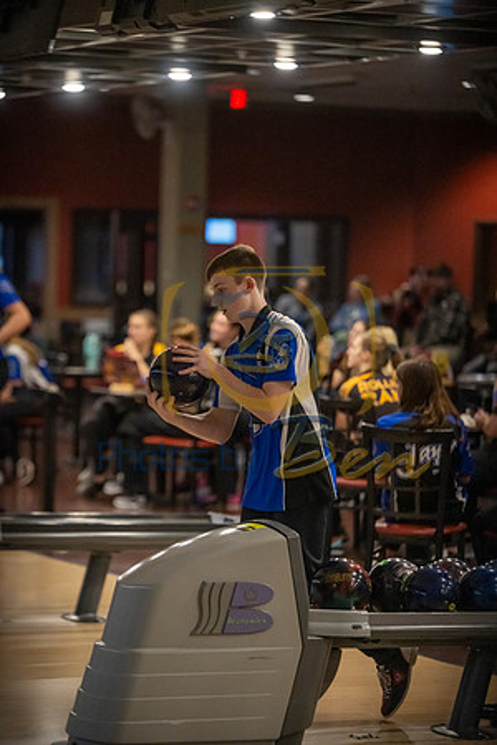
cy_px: 372
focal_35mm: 140
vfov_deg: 14.7
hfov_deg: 9.8
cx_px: 248
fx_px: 2899
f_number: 2.8
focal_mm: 140
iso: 4000
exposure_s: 1/1000
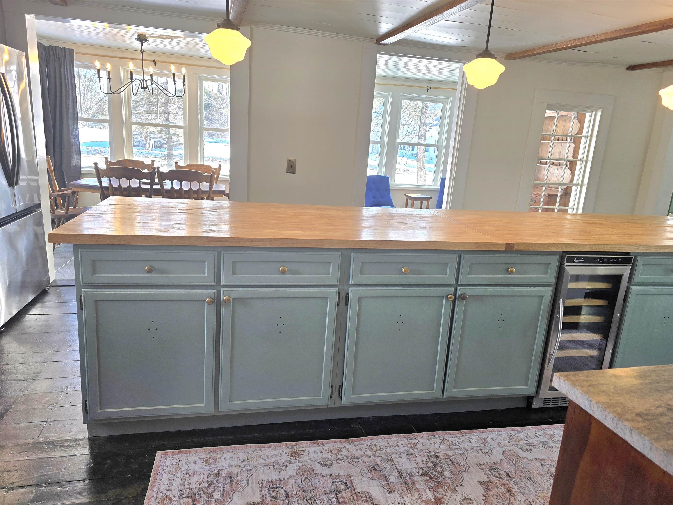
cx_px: 336
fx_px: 447
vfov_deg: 58.9
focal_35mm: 23
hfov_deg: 73.9
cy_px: 252
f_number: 1.7
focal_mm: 6.3
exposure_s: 1/120
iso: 64
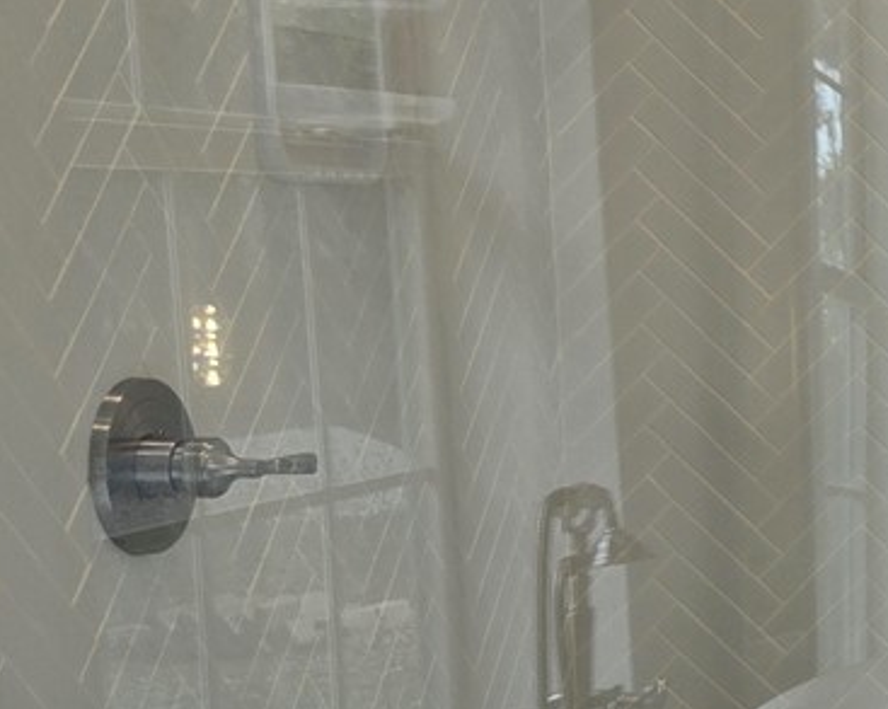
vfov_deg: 15.6
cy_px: 559
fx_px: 2574
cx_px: 1524
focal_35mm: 98
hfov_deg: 16.8
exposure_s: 1/120
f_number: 1.8
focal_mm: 5.4
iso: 40
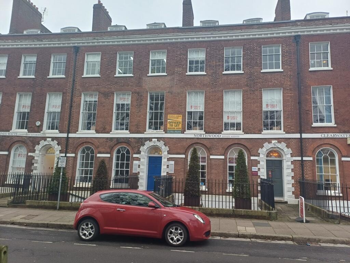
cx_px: 175
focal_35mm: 25
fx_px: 253
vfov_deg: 54.9
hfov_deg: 69.4
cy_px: 132
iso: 50
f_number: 1.8
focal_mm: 4.65
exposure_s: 1/100
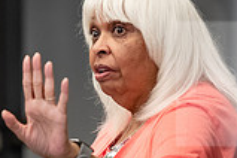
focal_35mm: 548
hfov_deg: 3.8
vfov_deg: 2.5
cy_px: 202
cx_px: 131
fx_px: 3607
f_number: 2.8
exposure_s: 1/200
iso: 1250
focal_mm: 150
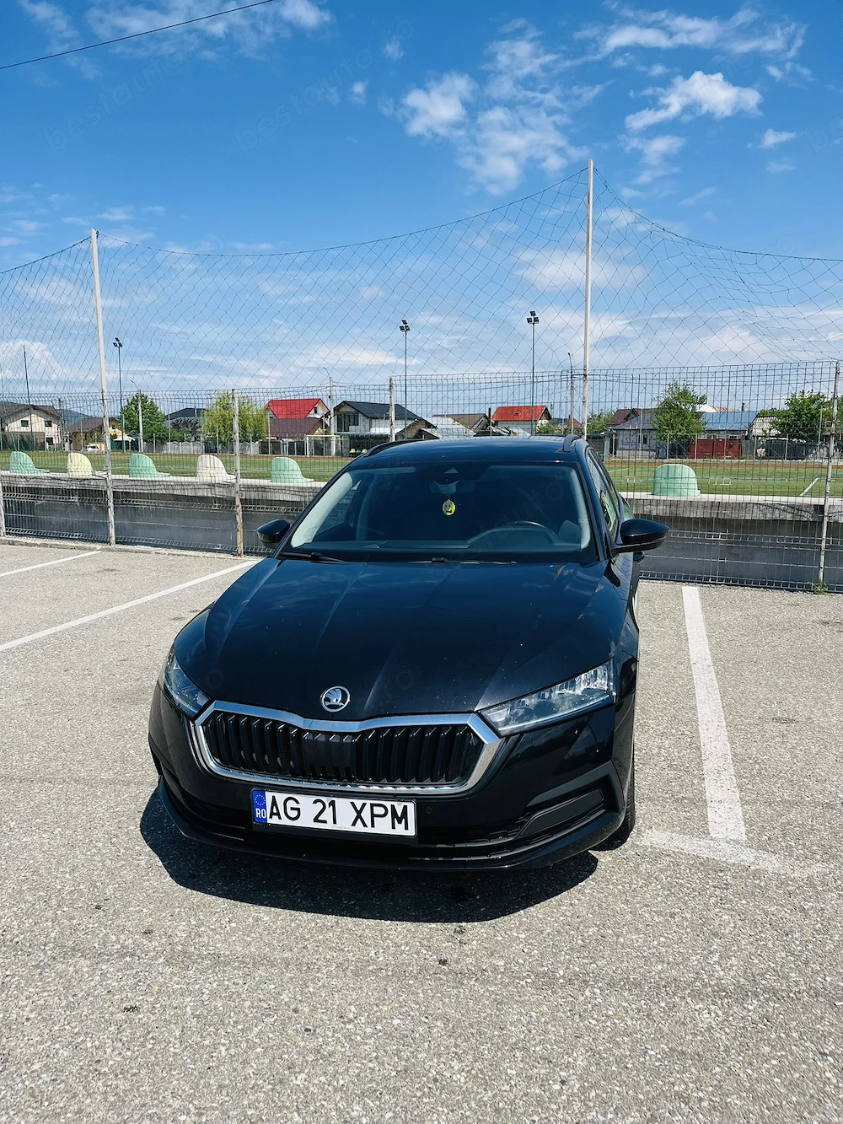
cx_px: 422
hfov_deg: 53.1
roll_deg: +0.5
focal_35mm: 26
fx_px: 844
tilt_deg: -8.9
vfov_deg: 67.3
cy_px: 562
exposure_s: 1/4016
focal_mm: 5.1
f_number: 1.6
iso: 50
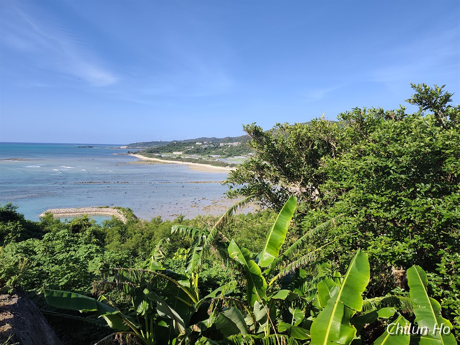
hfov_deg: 73.9
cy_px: 172
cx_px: 230
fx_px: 306
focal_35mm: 23
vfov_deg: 58.9
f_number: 1.7
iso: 50
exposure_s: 1/528
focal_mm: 6.07
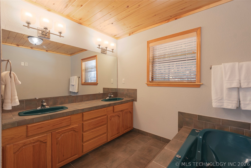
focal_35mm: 16
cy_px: 84
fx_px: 112
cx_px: 126
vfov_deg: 73.8
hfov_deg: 96.7
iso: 100
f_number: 7.1
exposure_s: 1/2
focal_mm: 16
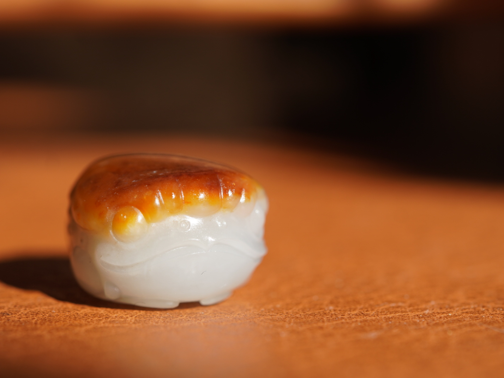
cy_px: 188
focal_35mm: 147
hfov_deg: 13.4
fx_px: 2140
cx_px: 229
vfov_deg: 10.1
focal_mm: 90
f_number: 4.5
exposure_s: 1/200
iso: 100
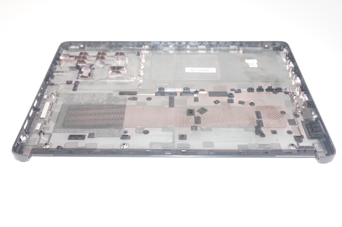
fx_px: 356
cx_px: 171
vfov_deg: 35.4
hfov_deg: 51.3
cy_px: 114
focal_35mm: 38
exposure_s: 1/160
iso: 640
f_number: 5.6
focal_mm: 25
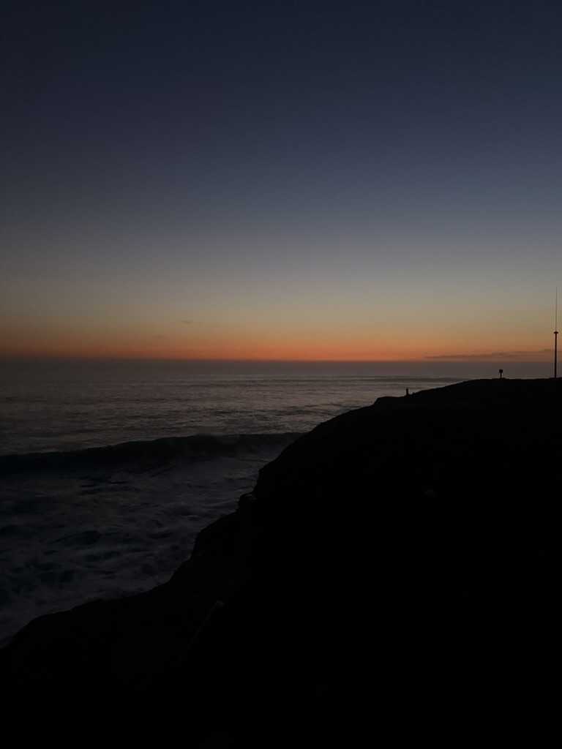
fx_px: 520
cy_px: 374
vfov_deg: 71.6
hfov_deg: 56.8
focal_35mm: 24
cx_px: 281
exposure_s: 1/55
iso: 800
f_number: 1.78
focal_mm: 6.76
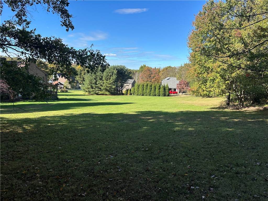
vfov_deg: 56.8
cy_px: 100
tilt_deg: -8.0
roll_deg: -2.9
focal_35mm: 24
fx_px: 186
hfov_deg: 71.6
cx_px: 134
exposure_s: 1/2110
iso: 80
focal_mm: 6.86
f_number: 1.78
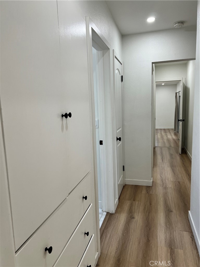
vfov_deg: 67.3
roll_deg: +1.7
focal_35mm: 26
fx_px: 200
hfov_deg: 53.1
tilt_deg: -8.3
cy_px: 134
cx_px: 100
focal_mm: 5.7
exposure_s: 1/120
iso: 80
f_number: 1.5
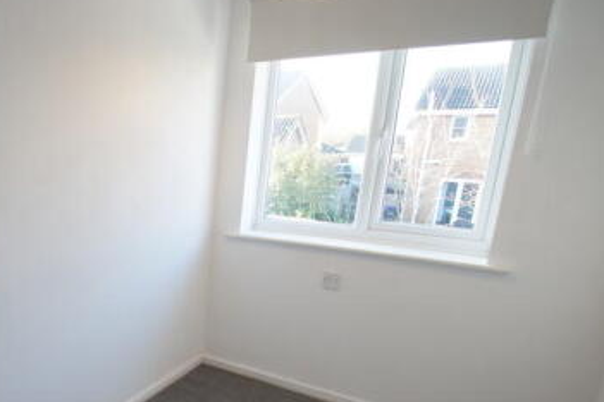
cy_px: 269
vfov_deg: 45.7
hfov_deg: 55.7
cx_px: 48
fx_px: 470
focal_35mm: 28
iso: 320
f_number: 4
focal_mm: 10
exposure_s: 1/60
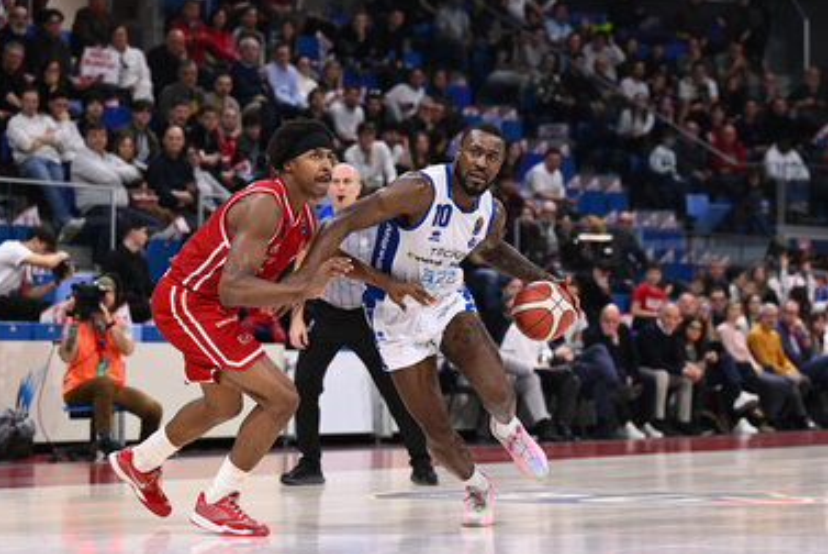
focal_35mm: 92
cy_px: 275
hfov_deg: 22.1
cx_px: 402
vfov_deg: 14.9
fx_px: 2118
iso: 2000
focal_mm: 89
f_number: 3.2
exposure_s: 1/2000
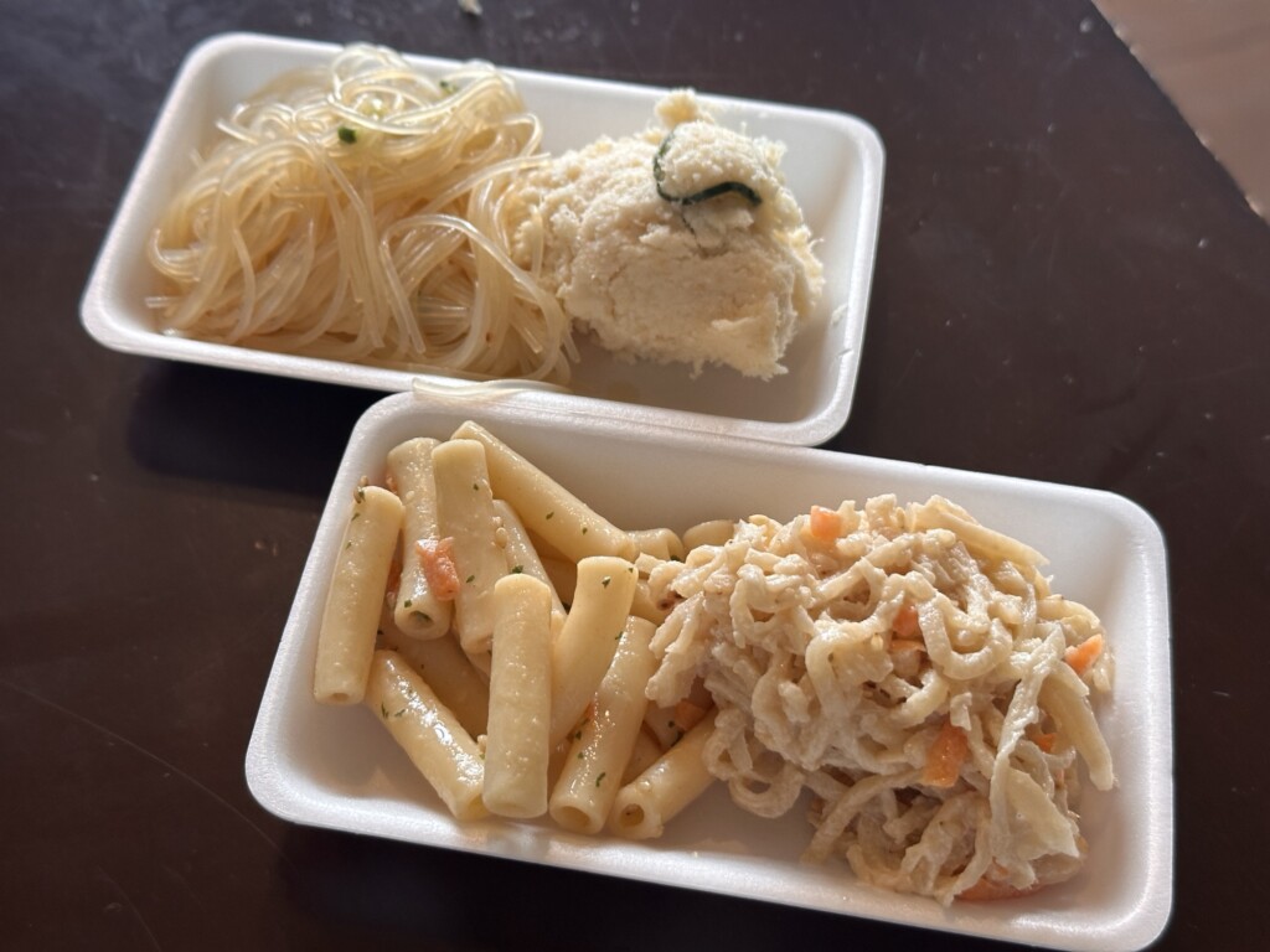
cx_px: 635
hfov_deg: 39.7
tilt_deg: -54.5
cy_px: 476
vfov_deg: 30.3
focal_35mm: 48
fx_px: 1761
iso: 80
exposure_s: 1/74
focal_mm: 6.86
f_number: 1.78
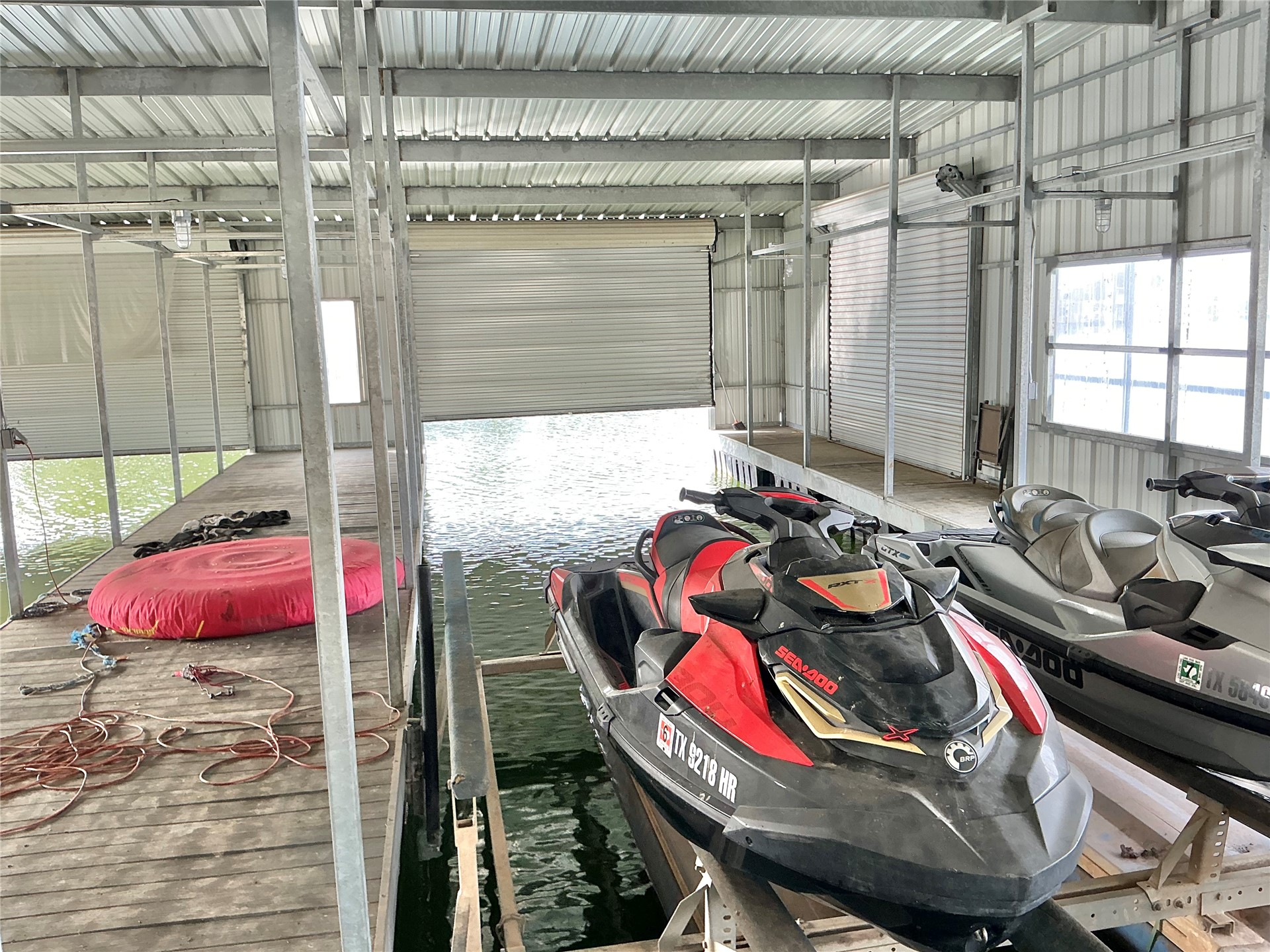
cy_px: 476
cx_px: 635
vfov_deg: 48.2
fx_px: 1064
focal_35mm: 29
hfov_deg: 61.7
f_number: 1.8
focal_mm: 3
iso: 50
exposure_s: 1/120
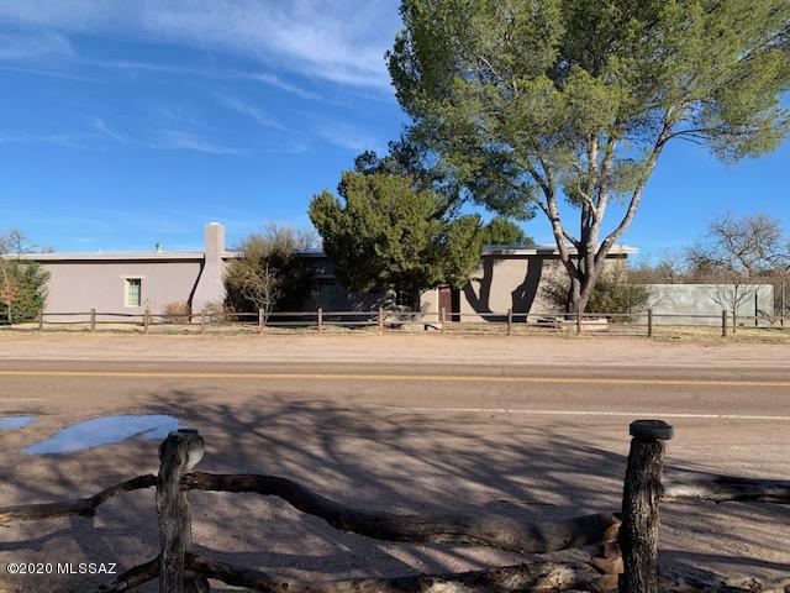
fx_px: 593
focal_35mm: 26
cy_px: 296
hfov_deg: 67.3
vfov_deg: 53.1
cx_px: 395
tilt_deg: +0.5
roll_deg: +0.0
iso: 25
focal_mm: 4.25
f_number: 1.8
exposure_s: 1/1779
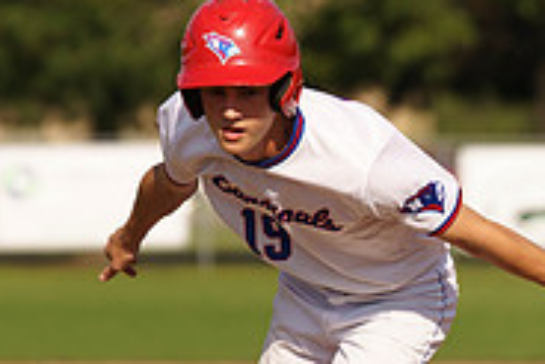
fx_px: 8408
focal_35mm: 555
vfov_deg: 2.5
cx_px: 399
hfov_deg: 3.7
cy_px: 199
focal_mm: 129
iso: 125
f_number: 2.8
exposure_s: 1/3200
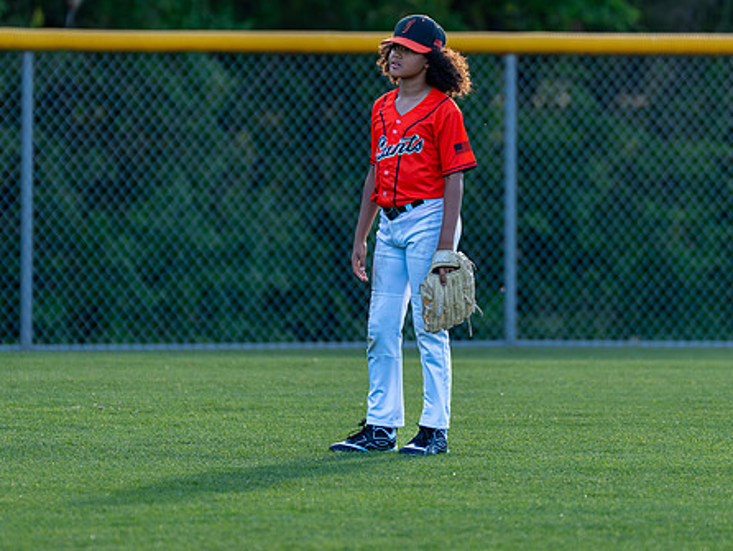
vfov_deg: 3.0
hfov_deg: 4.0
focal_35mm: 490
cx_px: 418
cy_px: 168
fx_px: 10381
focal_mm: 200
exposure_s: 1/2500
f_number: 2.8
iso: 800
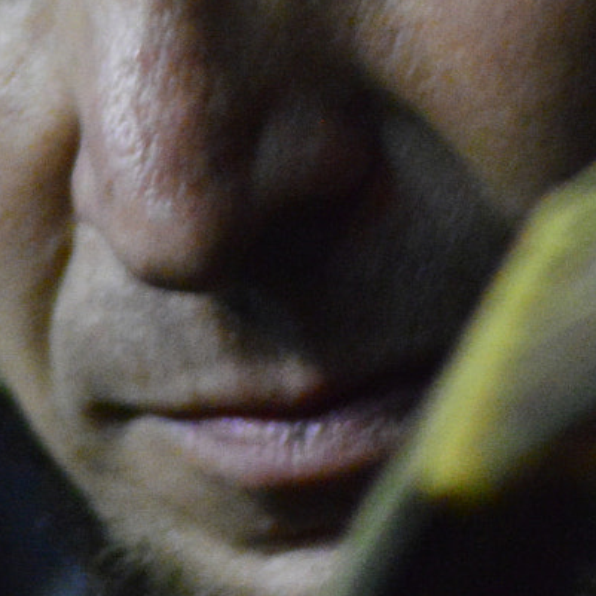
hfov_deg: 1.4
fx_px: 23784
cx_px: 291
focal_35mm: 1221
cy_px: 58
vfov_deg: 1.4
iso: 6400
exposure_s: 1/40
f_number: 5
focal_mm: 240
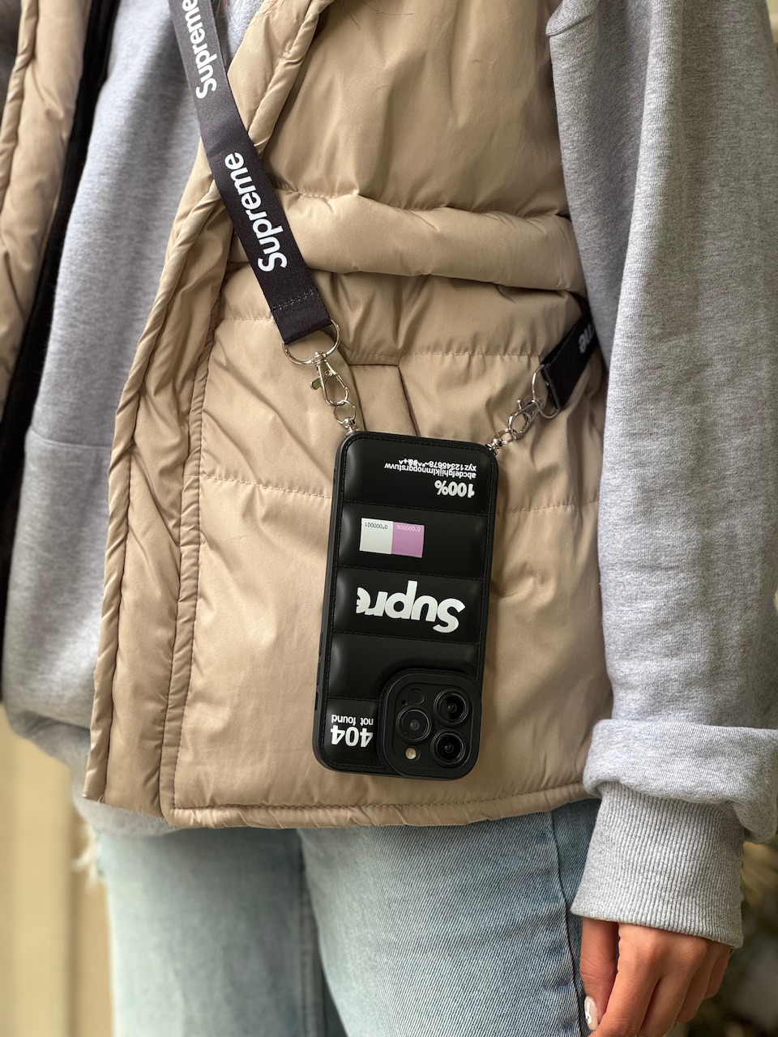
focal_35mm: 77
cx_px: 389
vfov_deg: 25.3
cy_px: 518
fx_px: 2307
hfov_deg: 19.1
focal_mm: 9
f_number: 2.8
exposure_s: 1/99
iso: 200
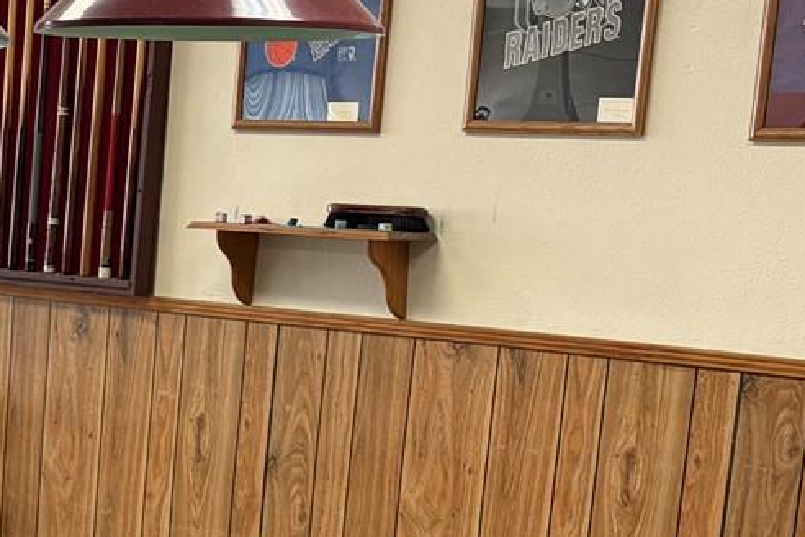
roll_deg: -2.5
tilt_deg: -10.8
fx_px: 1968
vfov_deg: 15.2
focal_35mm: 88
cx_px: -61
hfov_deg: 22.0
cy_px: 571
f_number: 1.6
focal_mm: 5.96
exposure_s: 1/60
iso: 80
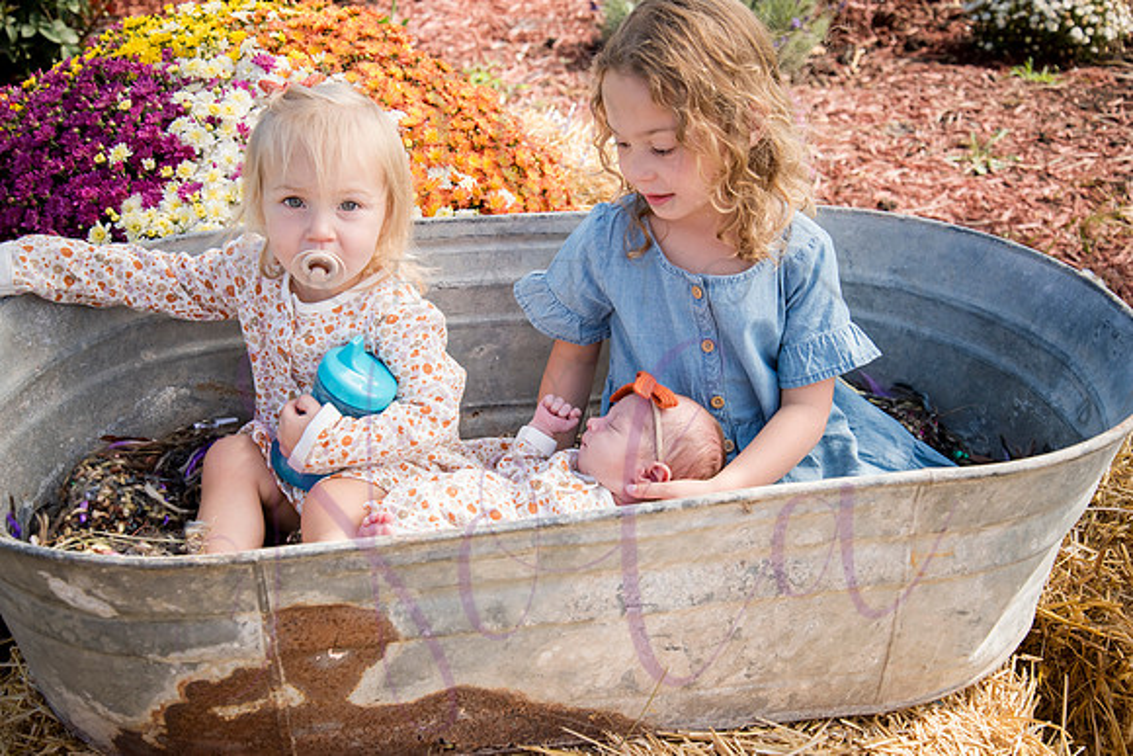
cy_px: 378
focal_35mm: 48
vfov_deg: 28.1
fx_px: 1511
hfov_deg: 41.1
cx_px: 566
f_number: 5.6
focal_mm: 48
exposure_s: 1/500
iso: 400
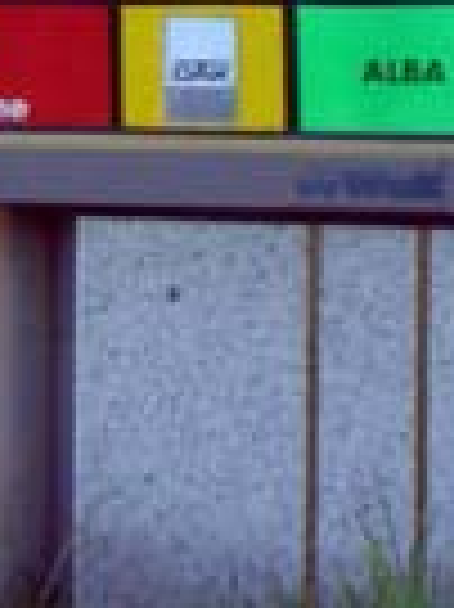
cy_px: -599
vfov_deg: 5.4
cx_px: 245
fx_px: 6288
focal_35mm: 359
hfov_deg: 4.1
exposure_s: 1/100
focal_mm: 14.6
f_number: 4.4
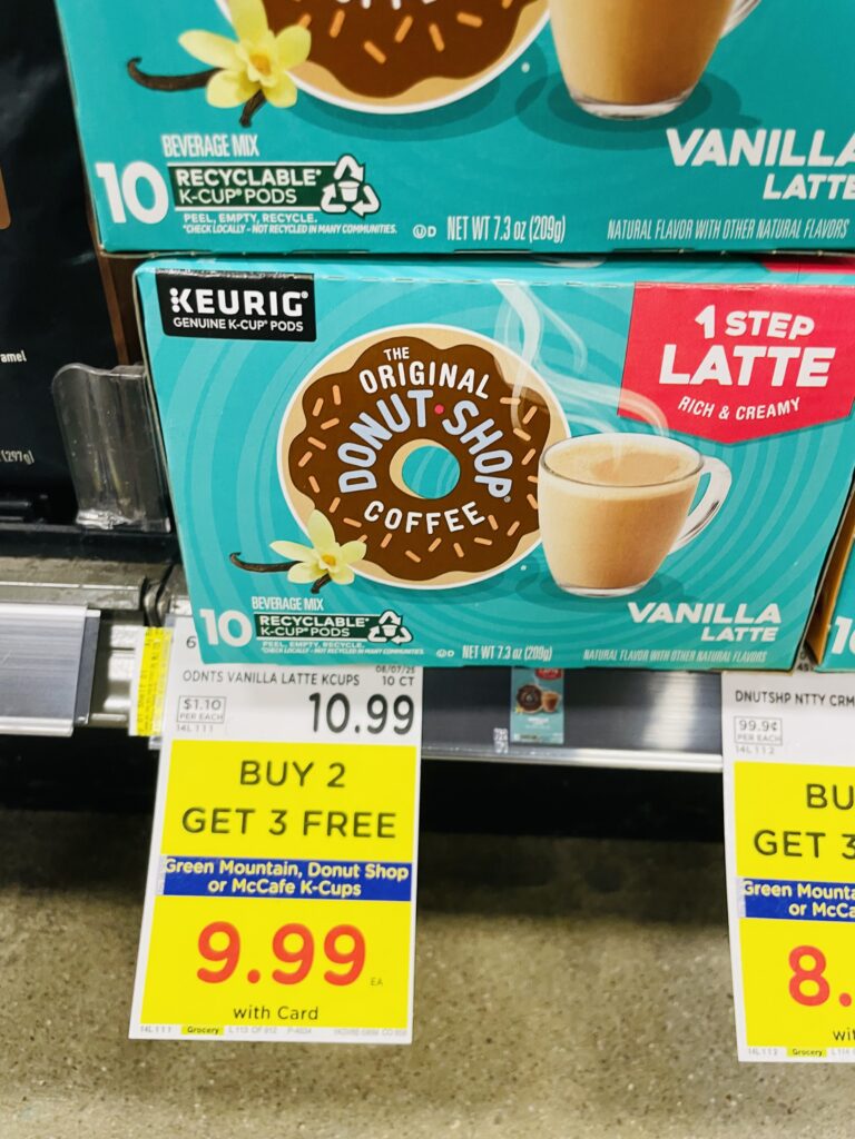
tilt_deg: -35.6
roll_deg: -0.9
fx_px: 856
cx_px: 428
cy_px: 570
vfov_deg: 67.3
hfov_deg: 53.1
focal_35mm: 26
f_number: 1.6
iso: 100
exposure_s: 1/60
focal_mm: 4.2
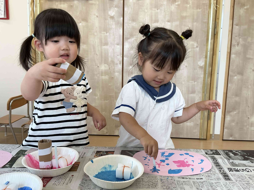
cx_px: 127
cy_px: 95
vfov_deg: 48.2
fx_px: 213
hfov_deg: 61.7
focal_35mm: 29
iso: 40
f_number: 1.8
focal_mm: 3
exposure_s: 1/120
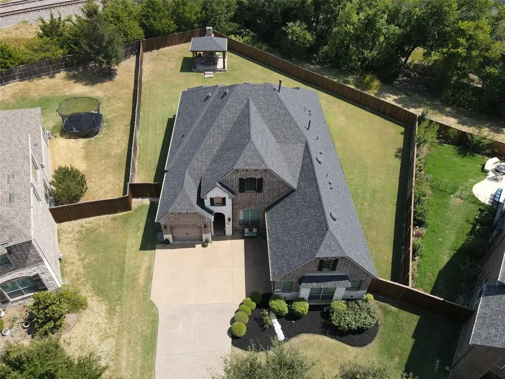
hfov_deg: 71.6
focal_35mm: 24
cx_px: 252
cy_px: 190
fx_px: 350
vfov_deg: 56.8
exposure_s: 1/500
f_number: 2.8
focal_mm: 4.5
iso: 100
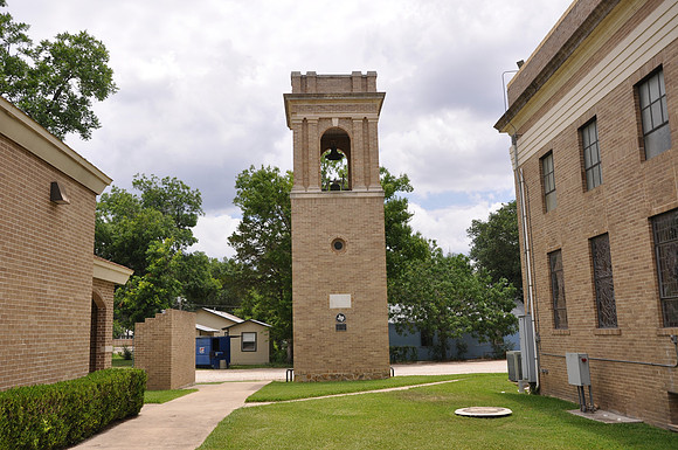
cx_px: 339
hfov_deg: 57.3
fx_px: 621
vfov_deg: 39.9
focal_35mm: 33
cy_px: 225
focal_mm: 22
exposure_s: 1/200
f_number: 8
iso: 200
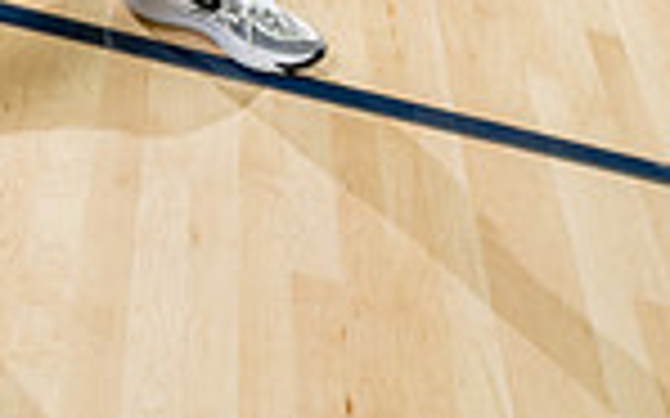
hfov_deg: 19.7
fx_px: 1917
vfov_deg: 10.6
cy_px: -589
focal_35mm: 105
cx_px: 193
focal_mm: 34
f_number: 8
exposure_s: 1/250
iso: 640
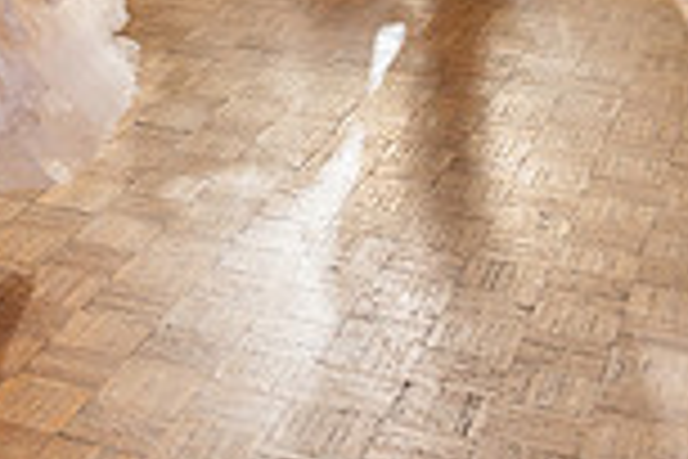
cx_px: -58
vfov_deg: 14.2
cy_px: -196
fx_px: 1739
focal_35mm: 91
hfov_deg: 21.3
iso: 640
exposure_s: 1/160
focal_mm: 24
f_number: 3.2
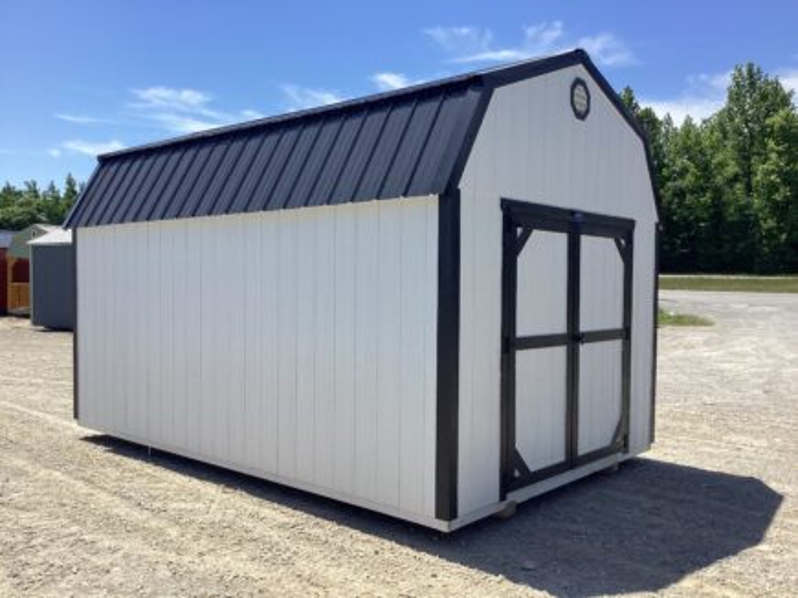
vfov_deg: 45.4
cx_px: 399
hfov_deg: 58.4
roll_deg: -0.7
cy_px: 299
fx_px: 714
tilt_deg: -4.9
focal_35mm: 31
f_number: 2.4
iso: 25
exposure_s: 1/1538
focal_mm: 3.3
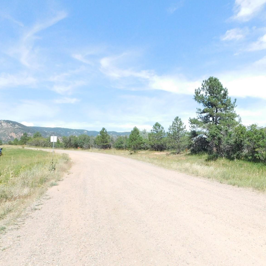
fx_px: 243
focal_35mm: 28
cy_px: 133
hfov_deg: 56.7
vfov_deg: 57.3
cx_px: 163
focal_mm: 4
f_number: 6
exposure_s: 1/1500
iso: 800
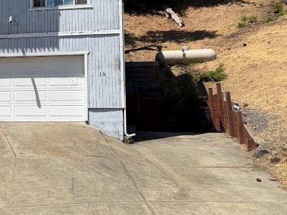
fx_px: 589
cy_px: 36
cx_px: -10
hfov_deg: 25.8
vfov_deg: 20.4
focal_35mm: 71
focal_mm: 6.76
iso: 80
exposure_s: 1/5714
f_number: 1.78
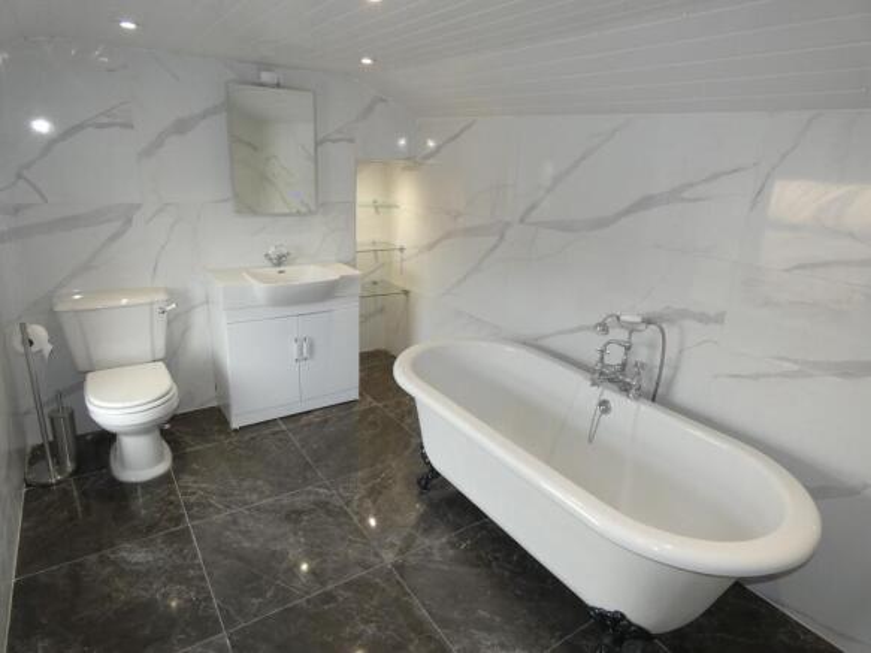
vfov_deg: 66.0
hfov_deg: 81.8
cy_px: 326
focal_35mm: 20
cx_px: 436
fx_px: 503
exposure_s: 1/60
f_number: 2.8
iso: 200
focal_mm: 3.6
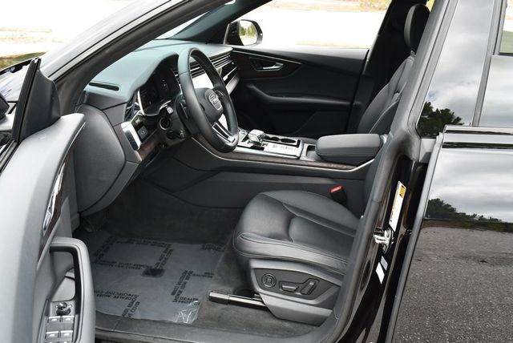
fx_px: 513
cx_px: 256
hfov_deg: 53.1
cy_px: 172
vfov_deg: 36.9
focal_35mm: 36
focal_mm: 18
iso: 400
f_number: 5
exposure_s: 1/250
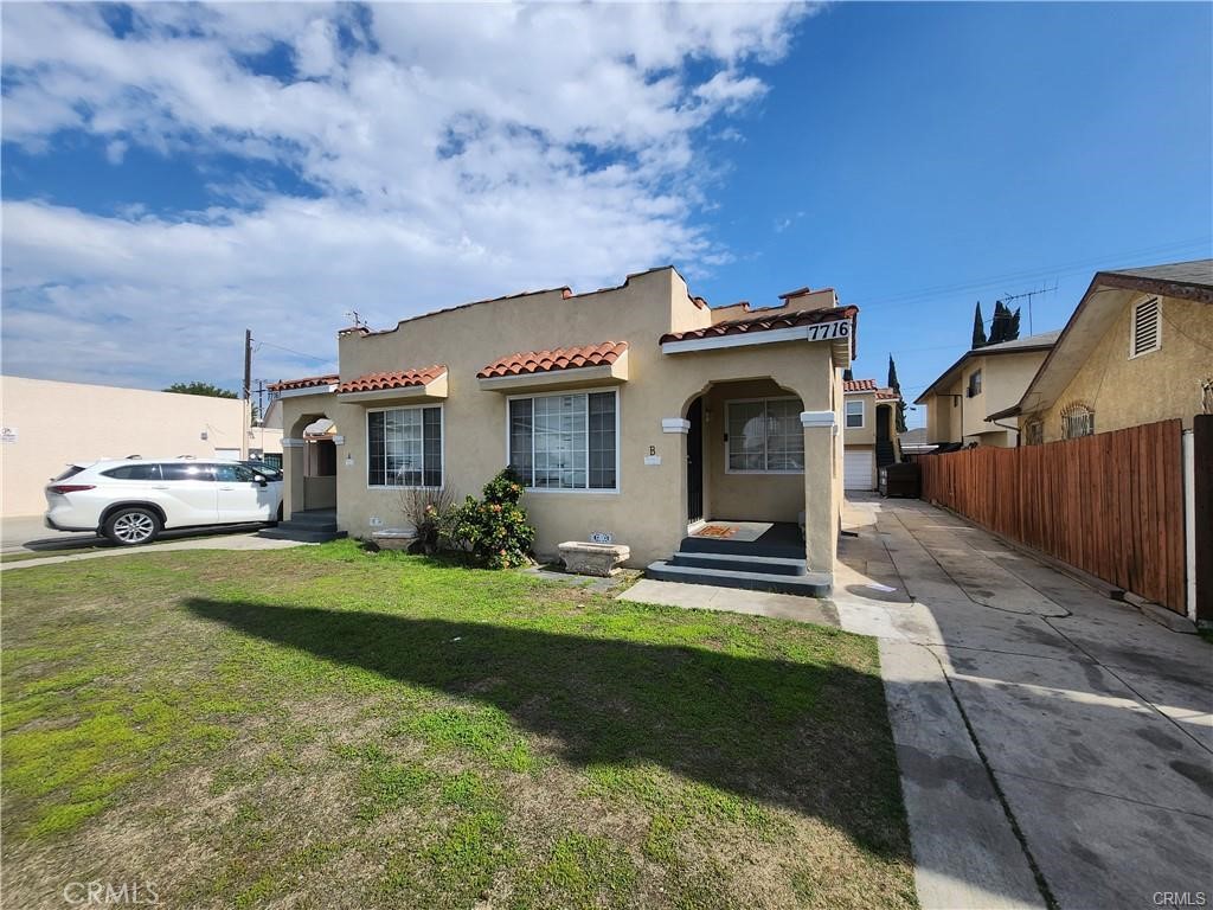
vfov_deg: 89.9
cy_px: 455
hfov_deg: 106.2
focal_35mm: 13
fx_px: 456
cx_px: 606
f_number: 2.2
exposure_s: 1/1606
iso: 32
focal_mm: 1.74
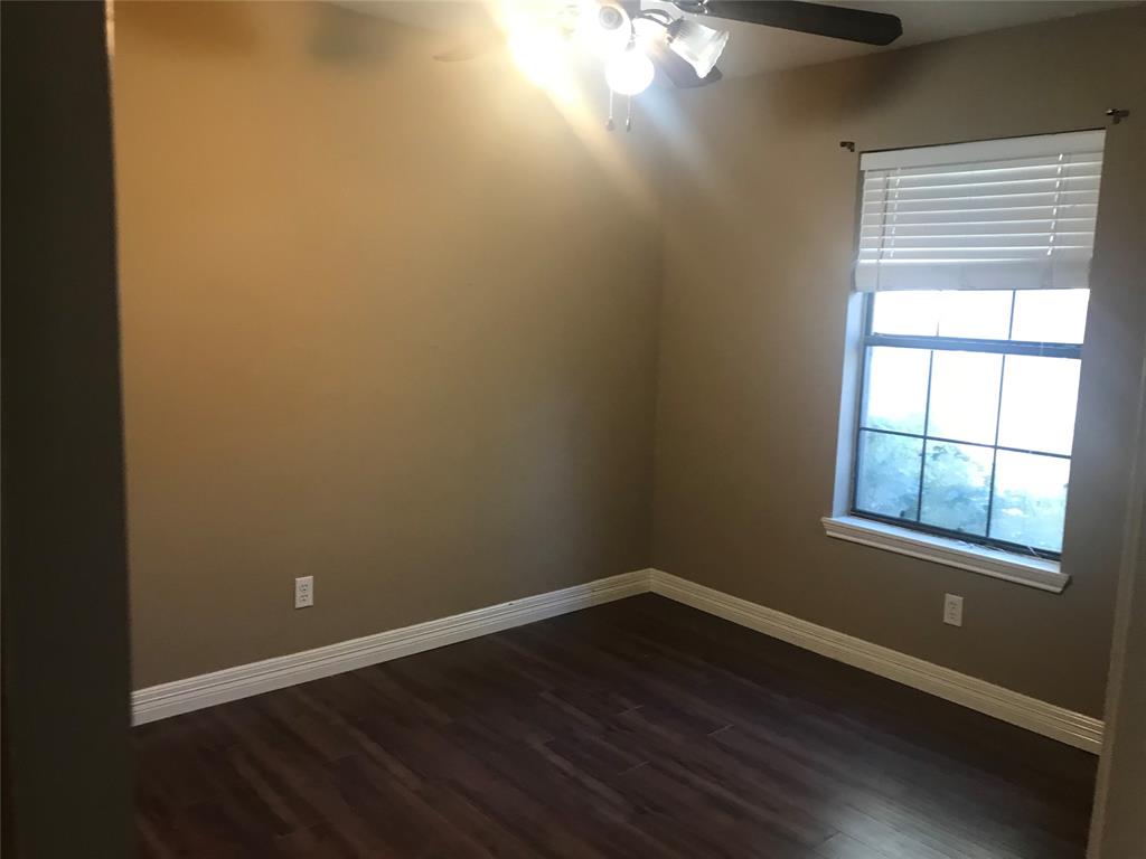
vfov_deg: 49.7
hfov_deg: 63.4
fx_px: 927
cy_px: 430
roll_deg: -2.4
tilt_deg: -7.0
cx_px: 573
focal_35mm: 28
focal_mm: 3.99
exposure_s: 1/15
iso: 50
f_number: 1.8
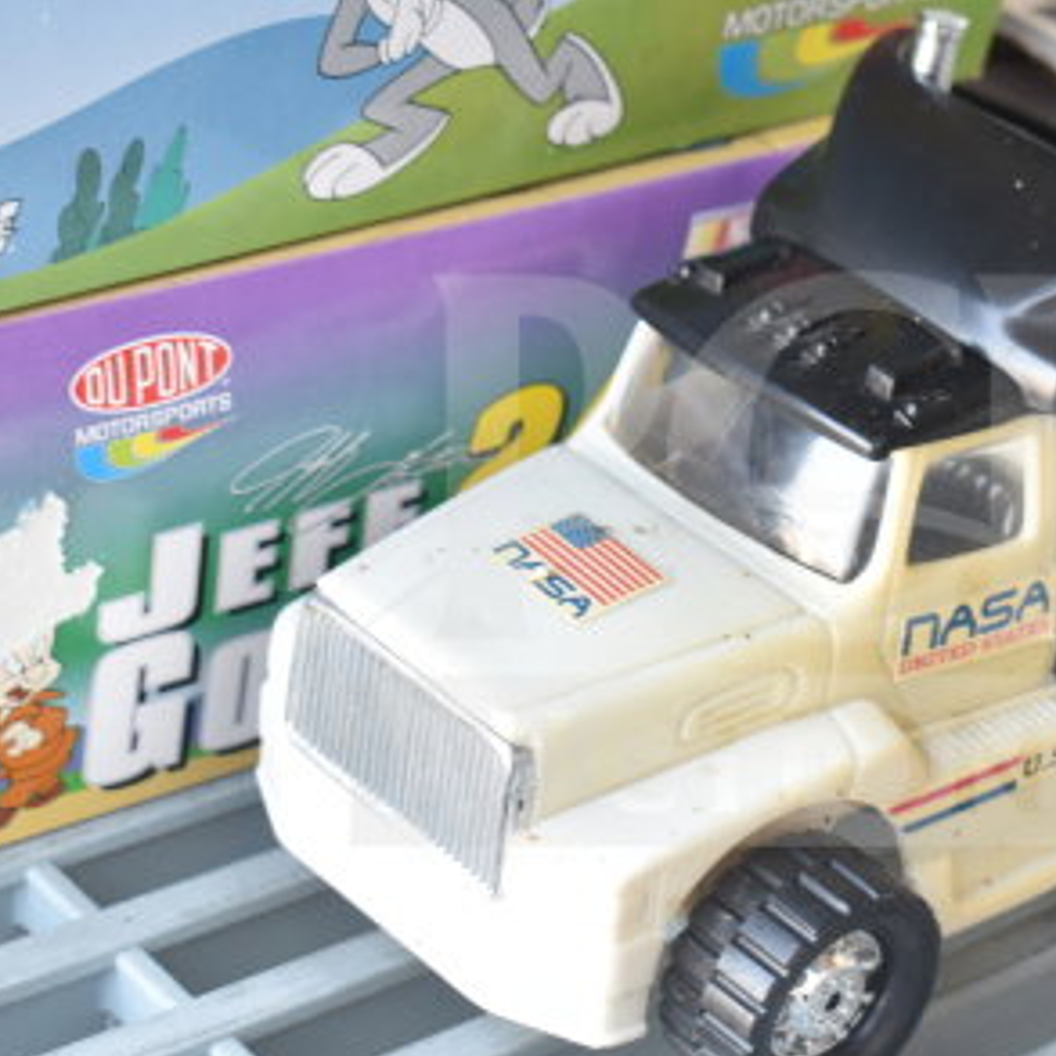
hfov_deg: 17.2
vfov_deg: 17.2
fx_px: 3486
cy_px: 560
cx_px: 753
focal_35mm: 101
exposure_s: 1/60
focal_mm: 38
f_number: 4.8
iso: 560
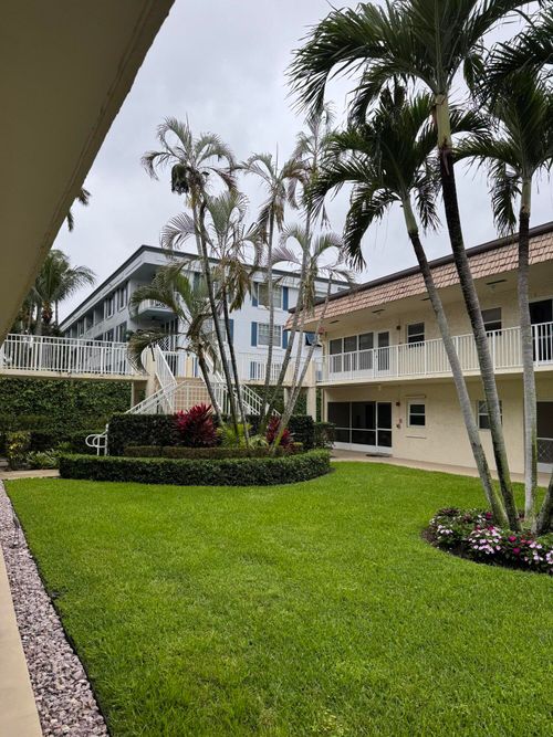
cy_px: 368
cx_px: 276
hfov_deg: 56.8
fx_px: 511
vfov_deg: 71.6
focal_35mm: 24
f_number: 1.78
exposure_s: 1/925
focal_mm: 6.76
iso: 80
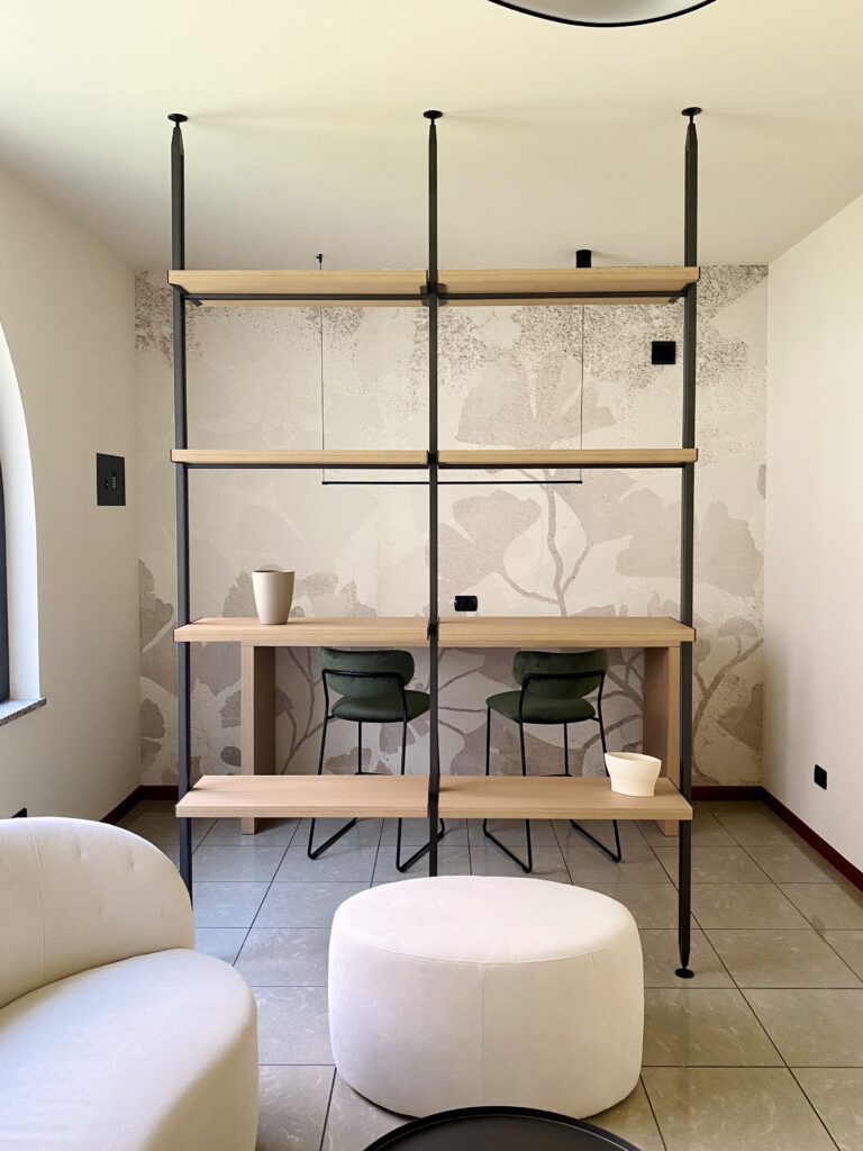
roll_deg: -1.2
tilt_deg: -1.4
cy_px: 576
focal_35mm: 26
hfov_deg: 53.1
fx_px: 864
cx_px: 432
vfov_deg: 67.3
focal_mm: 4.25
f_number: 1.8
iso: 200
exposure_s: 1/60
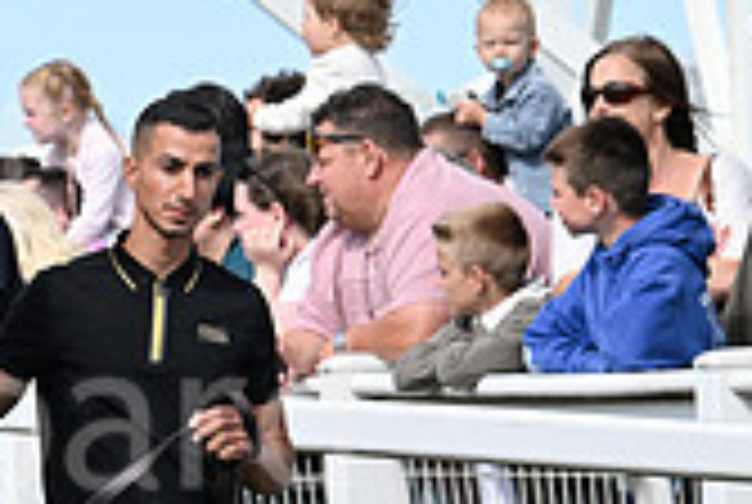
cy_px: 457
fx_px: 14523
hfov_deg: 3.0
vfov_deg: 2.0
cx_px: -221
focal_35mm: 694
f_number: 5.6
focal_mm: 200
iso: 500
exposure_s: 1/2000
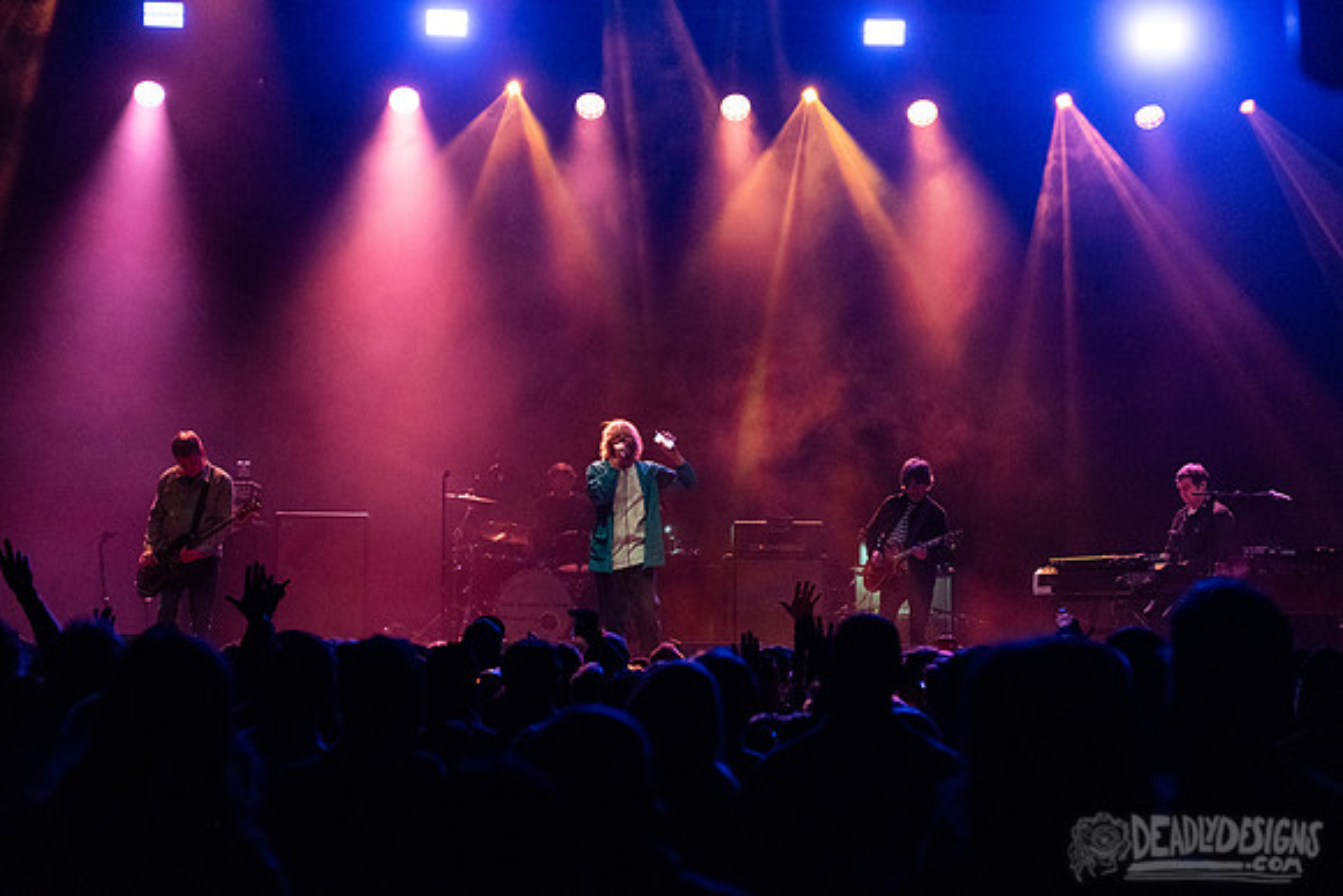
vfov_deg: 17.4
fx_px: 2924
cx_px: 645
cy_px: 446
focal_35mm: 78
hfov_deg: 25.9
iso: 2500
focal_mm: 70
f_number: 3.2
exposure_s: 1/250
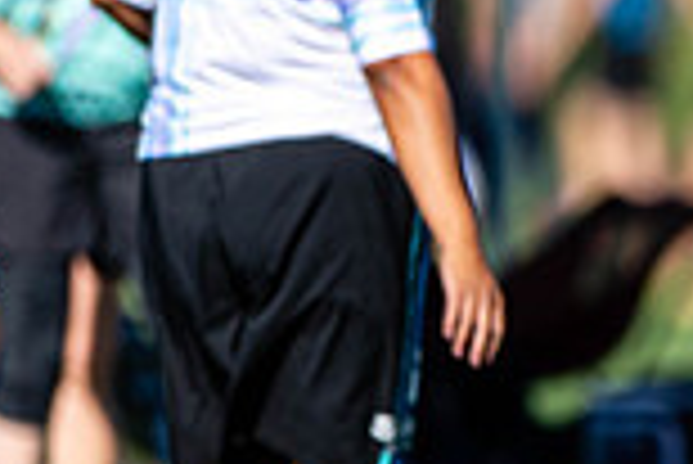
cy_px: 201
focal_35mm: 2310
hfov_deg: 0.9
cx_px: 1657
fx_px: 44508
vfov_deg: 0.6
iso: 100
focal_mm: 400
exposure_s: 1/2500
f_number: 2.8
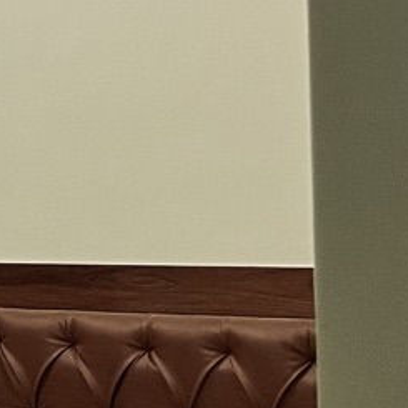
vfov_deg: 11.6
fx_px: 2000
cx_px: -914
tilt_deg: +1.6
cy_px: 160
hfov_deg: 8.9
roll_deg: +1.3
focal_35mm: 150
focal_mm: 5.1
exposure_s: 1/50
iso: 250
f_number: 1.6
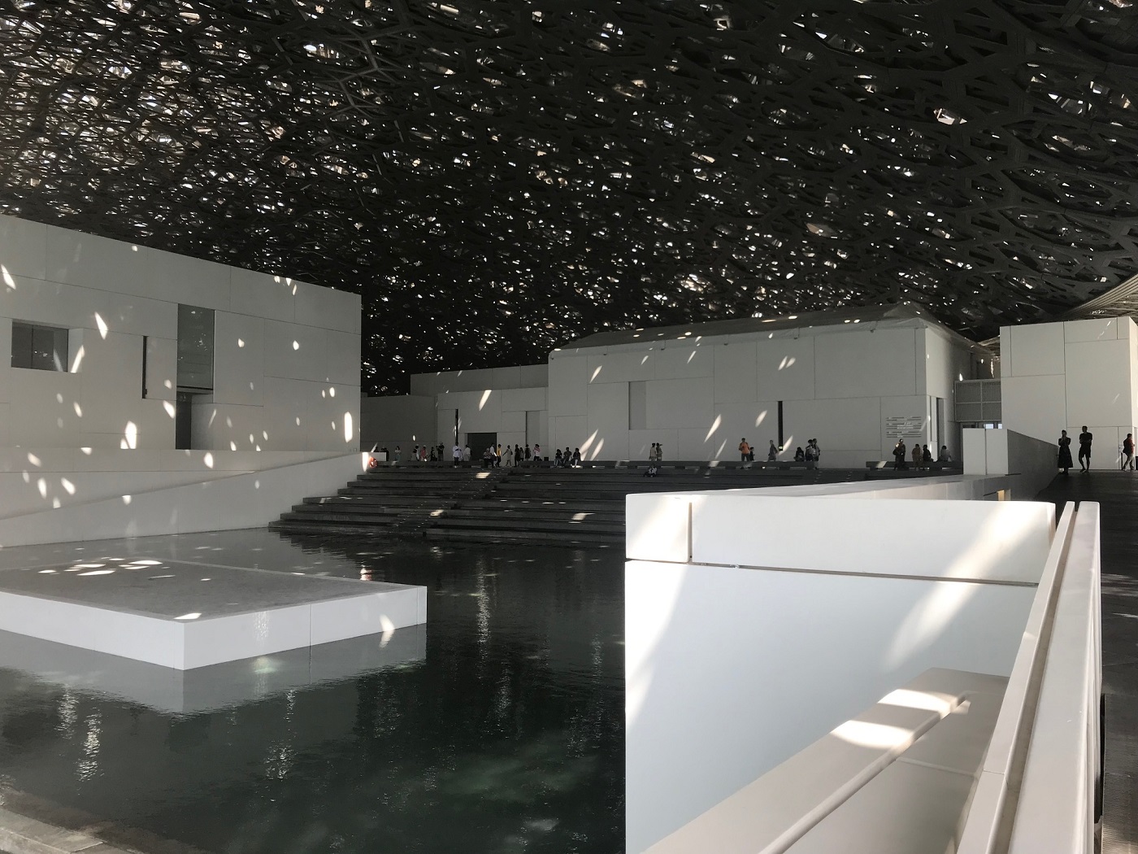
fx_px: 920
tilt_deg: +3.3
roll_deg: +0.5
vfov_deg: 49.7
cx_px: 569
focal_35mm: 28
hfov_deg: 63.4
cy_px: 427
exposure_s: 1/529
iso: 20
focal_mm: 3.99
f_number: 1.8
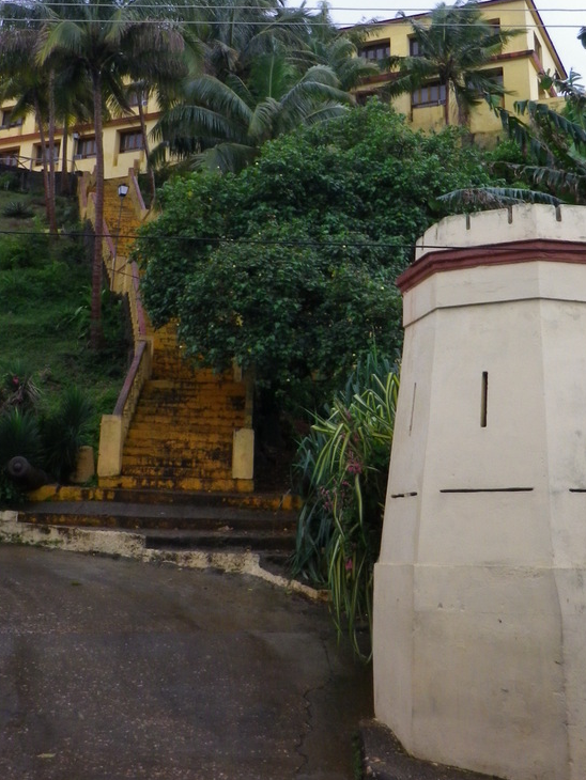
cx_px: 328
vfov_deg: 39.9
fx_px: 1038
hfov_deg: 31.5
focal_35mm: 46
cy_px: 176
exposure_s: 1/50
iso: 160
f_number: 3.2
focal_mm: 5
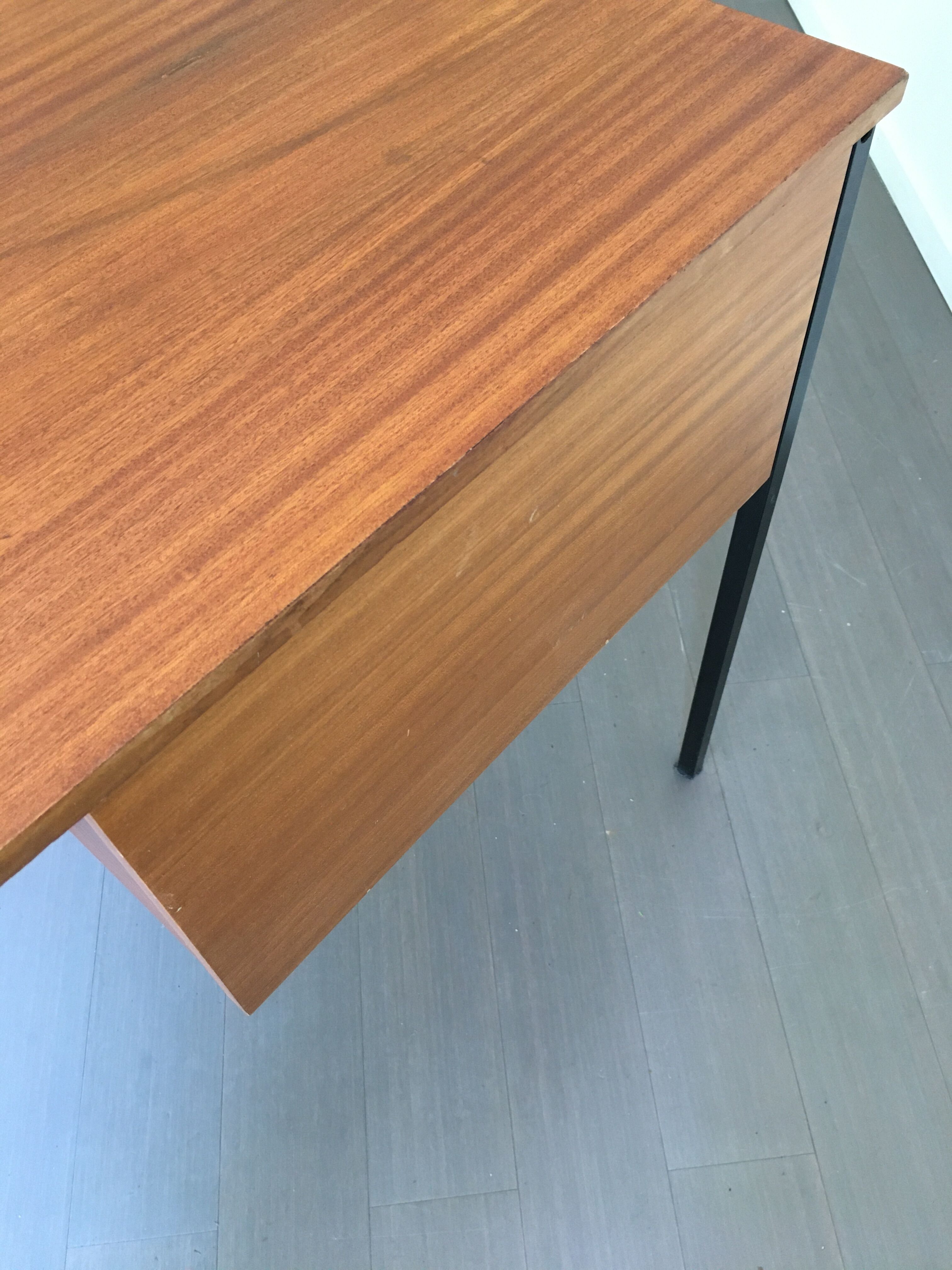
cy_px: 635
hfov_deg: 48.2
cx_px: 476
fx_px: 1063
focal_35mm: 29
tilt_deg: -56.8
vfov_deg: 61.7
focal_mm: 4.15
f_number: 2.2
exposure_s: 1/33
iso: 160
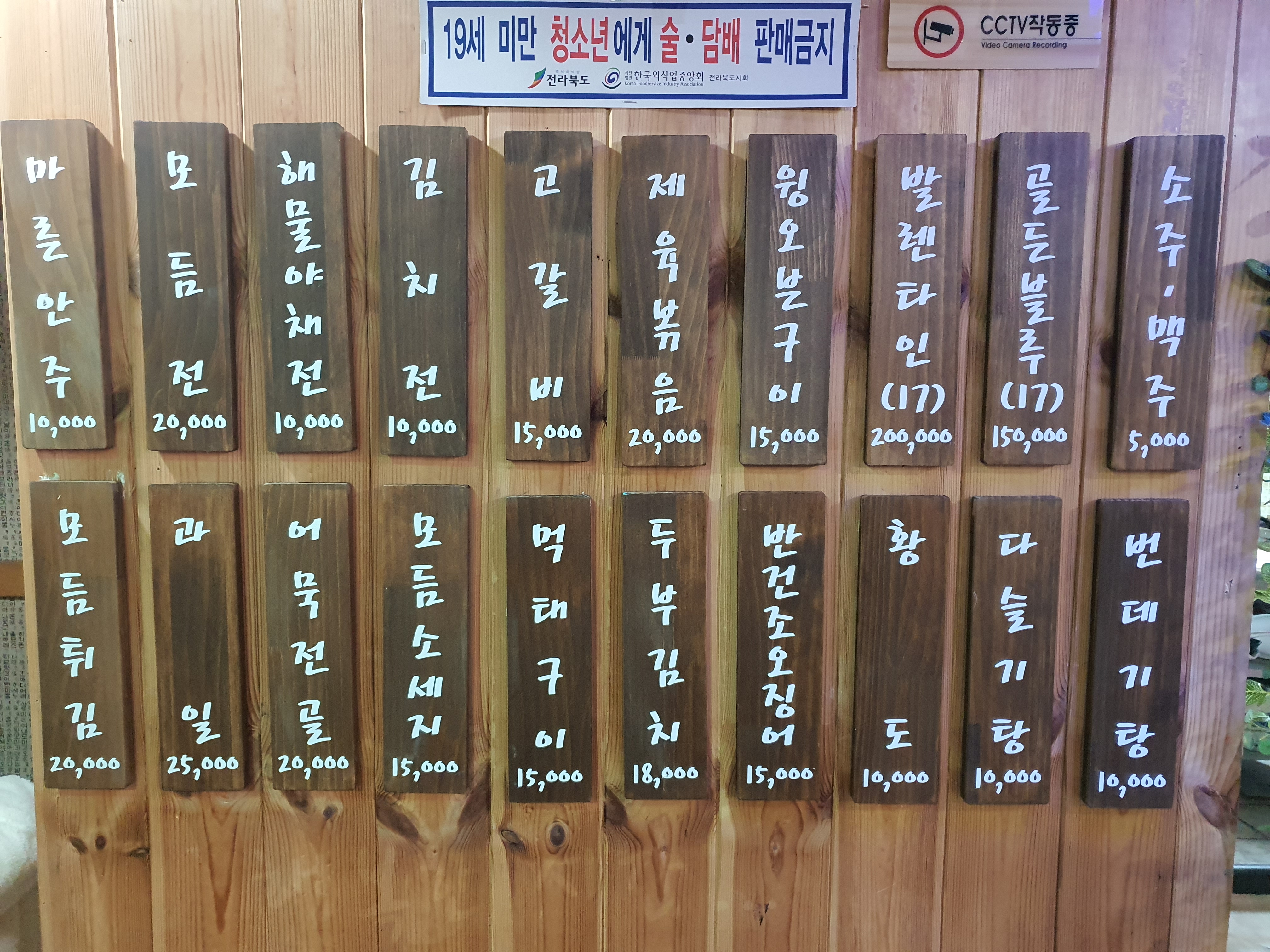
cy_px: 476
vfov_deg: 53.1
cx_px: 635
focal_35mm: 26
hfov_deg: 67.3
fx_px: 954
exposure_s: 1/40
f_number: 1.5
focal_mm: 4.3
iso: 640
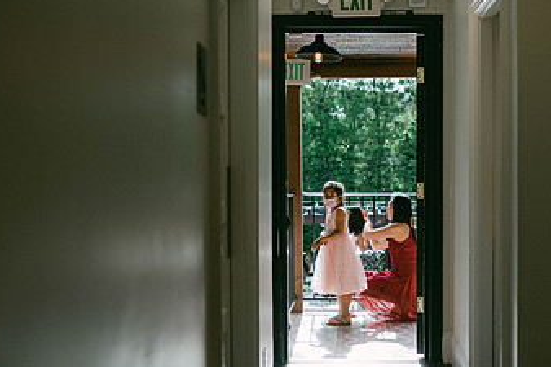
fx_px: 933
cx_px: 350
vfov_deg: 22.2
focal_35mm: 61
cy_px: 225
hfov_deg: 32.7
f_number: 2
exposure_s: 1/800
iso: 100
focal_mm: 35
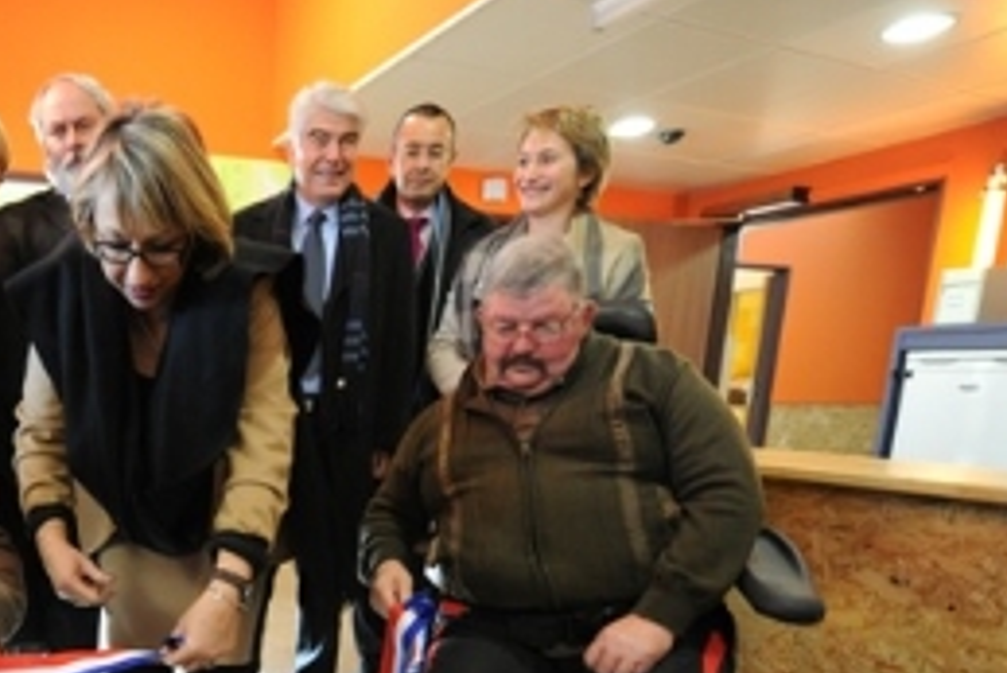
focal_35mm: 27
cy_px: 558
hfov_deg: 61.2
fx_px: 756
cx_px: 187
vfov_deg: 45.1
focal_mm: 14
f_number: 8
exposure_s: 1/250
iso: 4000
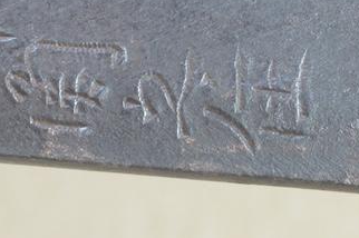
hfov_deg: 4.0
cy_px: 41
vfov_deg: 2.6
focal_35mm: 521
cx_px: 172
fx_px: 5190
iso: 400
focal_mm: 80
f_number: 11
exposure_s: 1/1.6
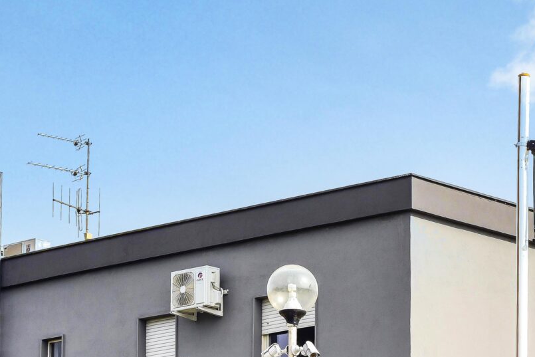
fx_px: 2363
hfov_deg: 12.8
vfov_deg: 8.4
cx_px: 457
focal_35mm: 159
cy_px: 567
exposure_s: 1/250
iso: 100
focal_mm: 50
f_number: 8
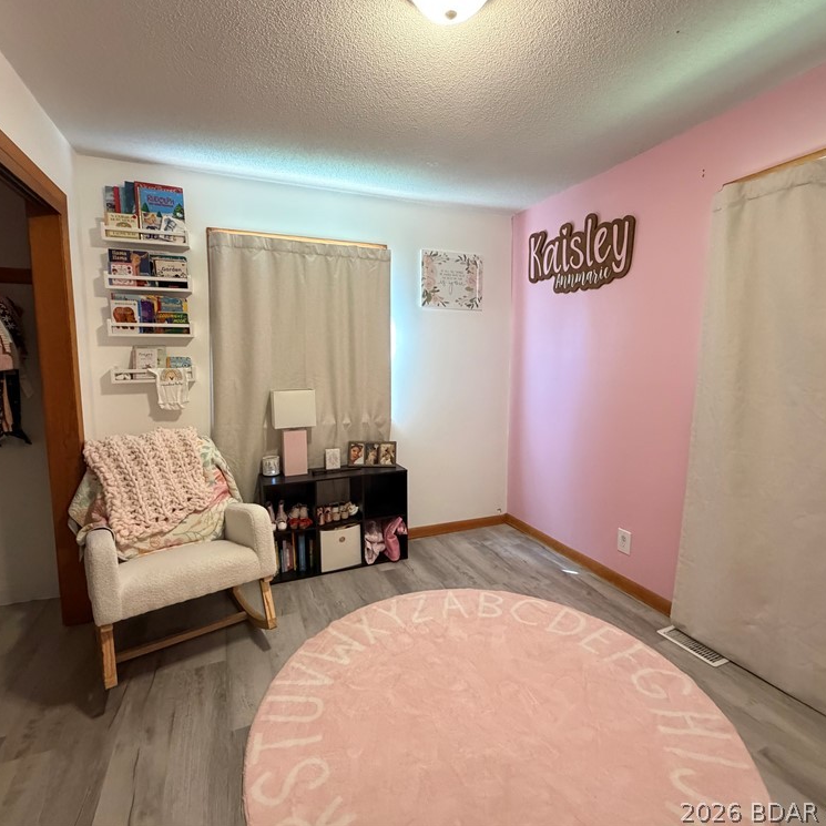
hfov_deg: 84.0
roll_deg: +0.2
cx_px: 414
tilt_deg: -5.7
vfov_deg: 84.0
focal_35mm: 17
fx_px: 459
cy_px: 405
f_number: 2.2
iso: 640
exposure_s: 1/60
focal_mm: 2.22
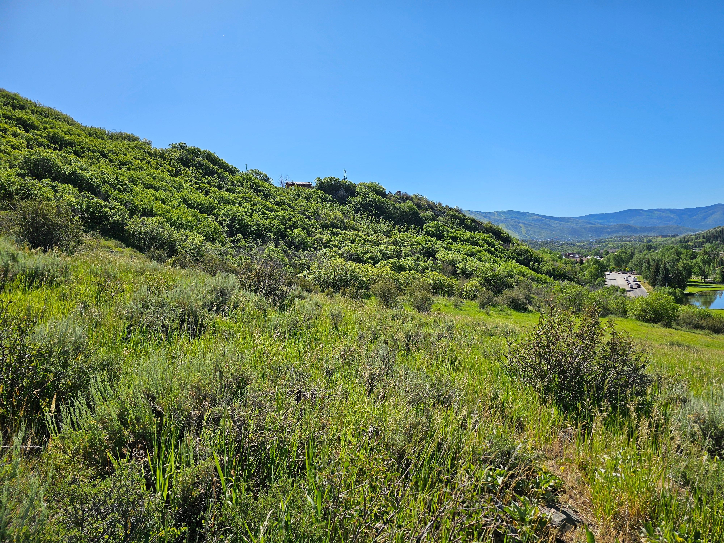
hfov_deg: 73.9
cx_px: 362
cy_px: 272
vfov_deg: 58.9
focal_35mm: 23
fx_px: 481
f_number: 1.7
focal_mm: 6.3
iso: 10
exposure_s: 1/952
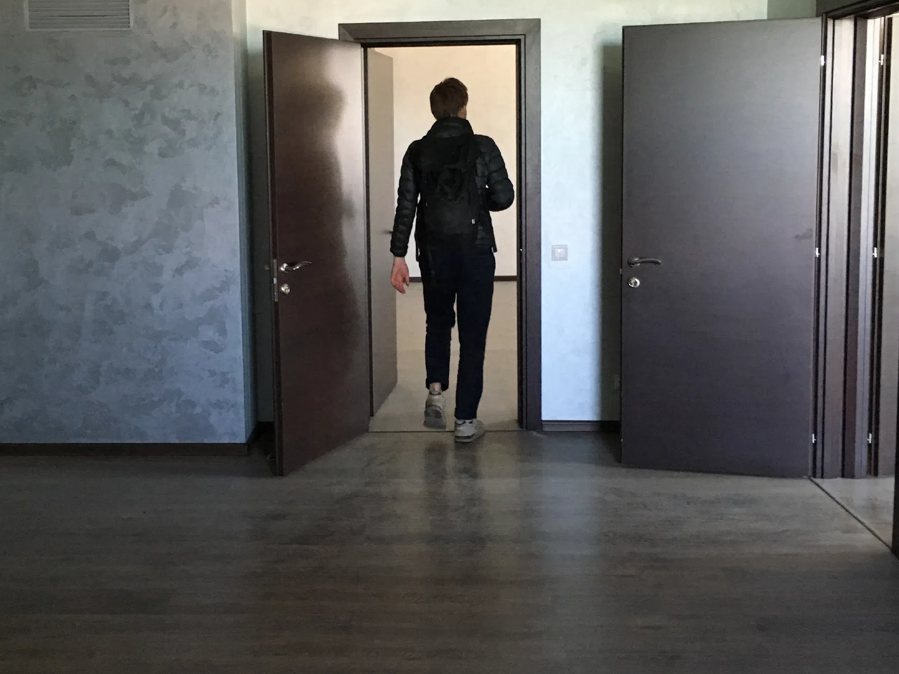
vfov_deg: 34.9
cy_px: 237
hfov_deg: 45.7
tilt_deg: -8.6
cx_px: 389
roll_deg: +1.4
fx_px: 1065
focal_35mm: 41
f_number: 2.2
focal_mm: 4.15
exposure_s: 1/33
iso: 250
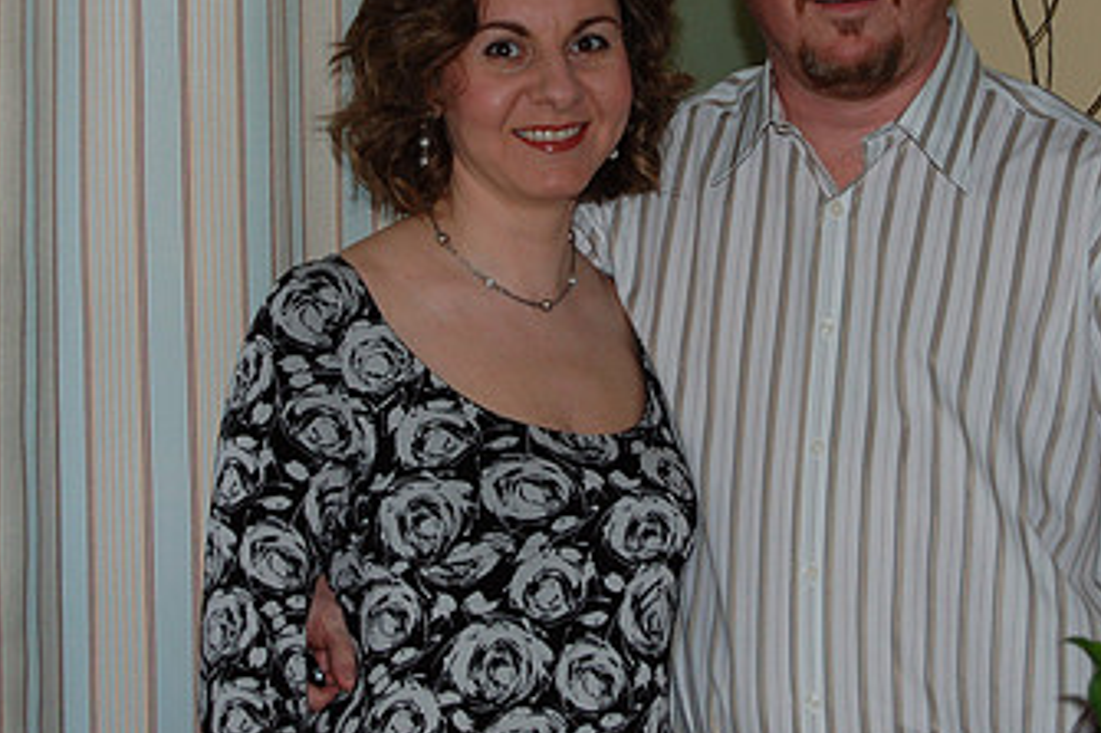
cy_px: 151
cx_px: 506
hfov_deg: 14.4
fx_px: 4367
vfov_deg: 9.6
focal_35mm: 143
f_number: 5.6
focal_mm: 55
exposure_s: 1/60
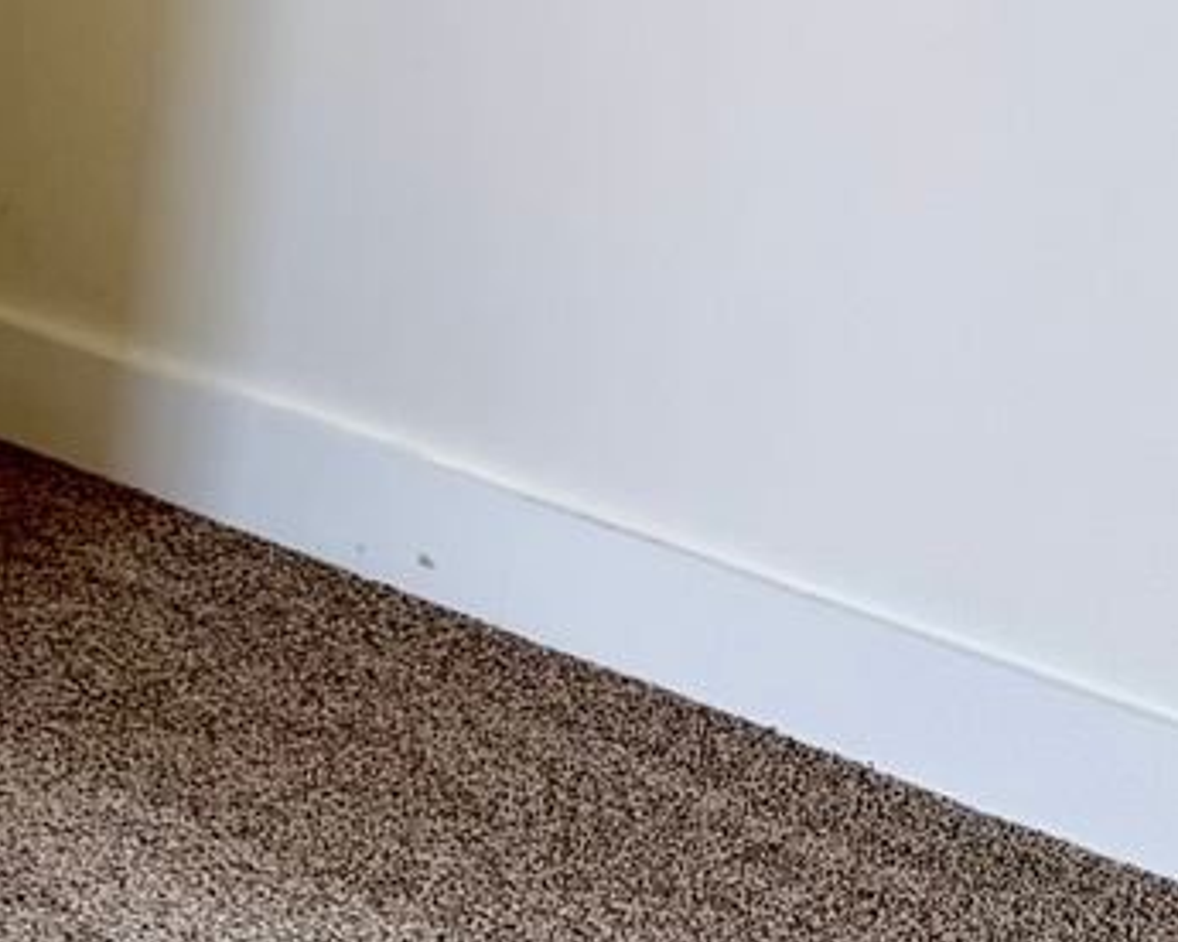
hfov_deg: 11.2
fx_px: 4846
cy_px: 106
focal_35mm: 139
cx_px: -1806
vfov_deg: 11.0
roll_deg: -0.5
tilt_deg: -16.7
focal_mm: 6.76
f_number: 1.78
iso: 200
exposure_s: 1/60
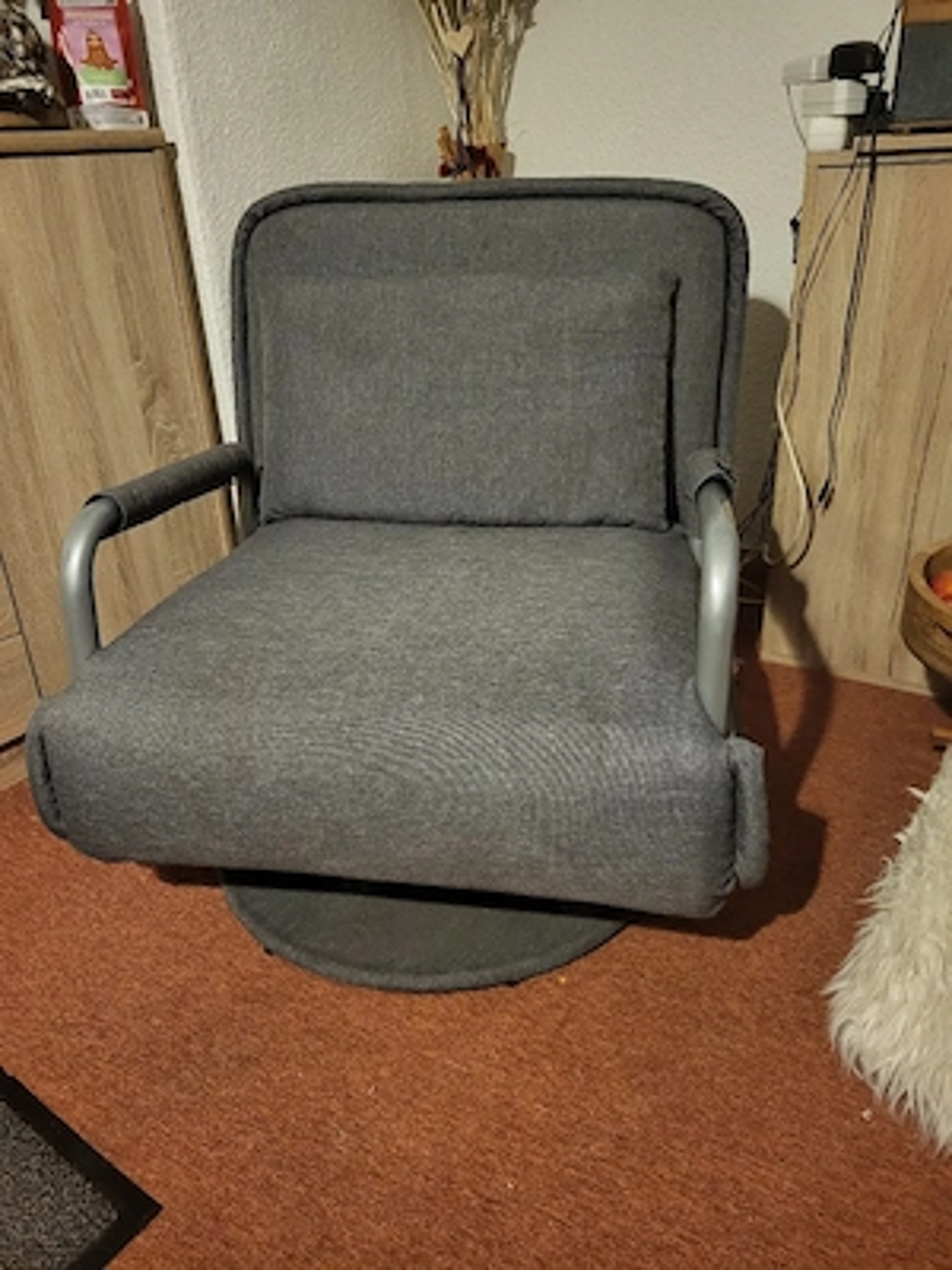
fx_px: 953
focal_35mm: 26
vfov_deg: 67.3
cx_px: 476
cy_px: 635
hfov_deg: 53.1
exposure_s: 1/25
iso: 800
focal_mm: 5.4
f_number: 1.8
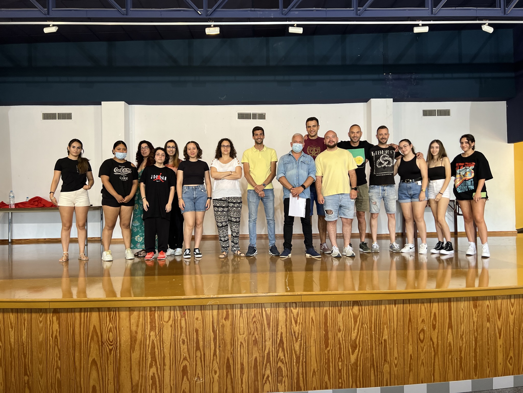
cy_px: 196
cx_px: 262
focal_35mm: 26
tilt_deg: +1.1
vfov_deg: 53.1
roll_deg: +1.3
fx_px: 393
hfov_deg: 67.3
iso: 100
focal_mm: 5.7
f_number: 1.5
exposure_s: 1/100
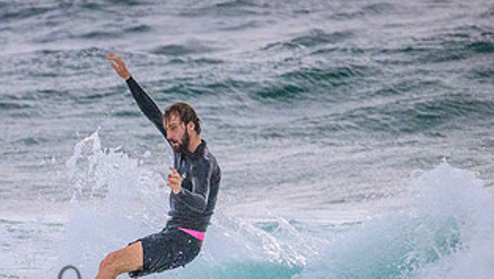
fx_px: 15229
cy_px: 277
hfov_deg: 1.9
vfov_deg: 1.0
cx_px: 126
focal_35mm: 1162
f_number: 11
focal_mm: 600
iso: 8000
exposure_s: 1/2000
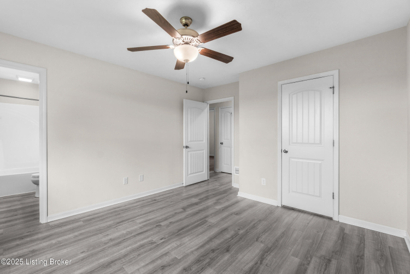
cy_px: 137
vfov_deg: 77.3
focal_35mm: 15
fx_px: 171
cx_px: 205
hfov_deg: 100.4
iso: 400
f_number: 9
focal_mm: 10
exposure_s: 1/6
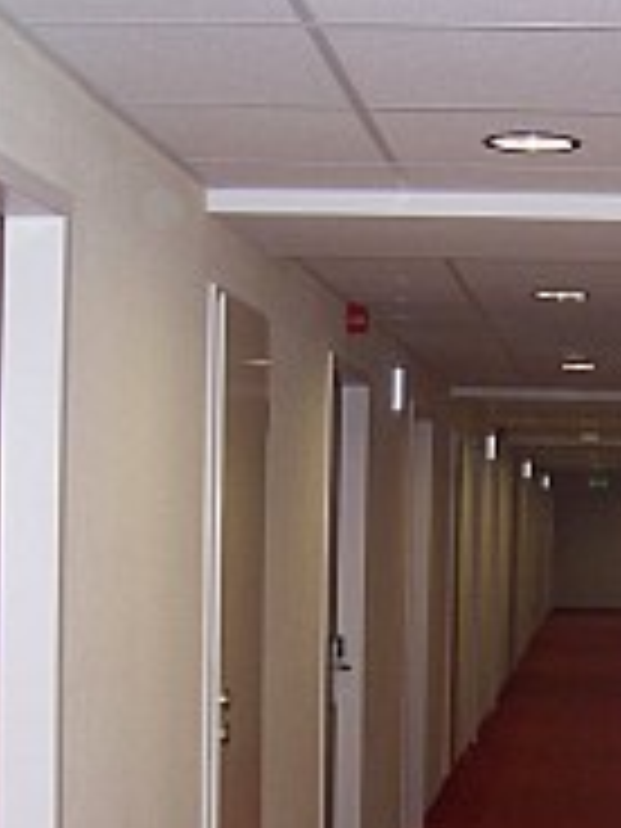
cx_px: 556
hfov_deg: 17.5
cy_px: 594
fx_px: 1985
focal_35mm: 83
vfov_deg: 23.4
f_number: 2.7
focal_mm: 5.6
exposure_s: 1/60
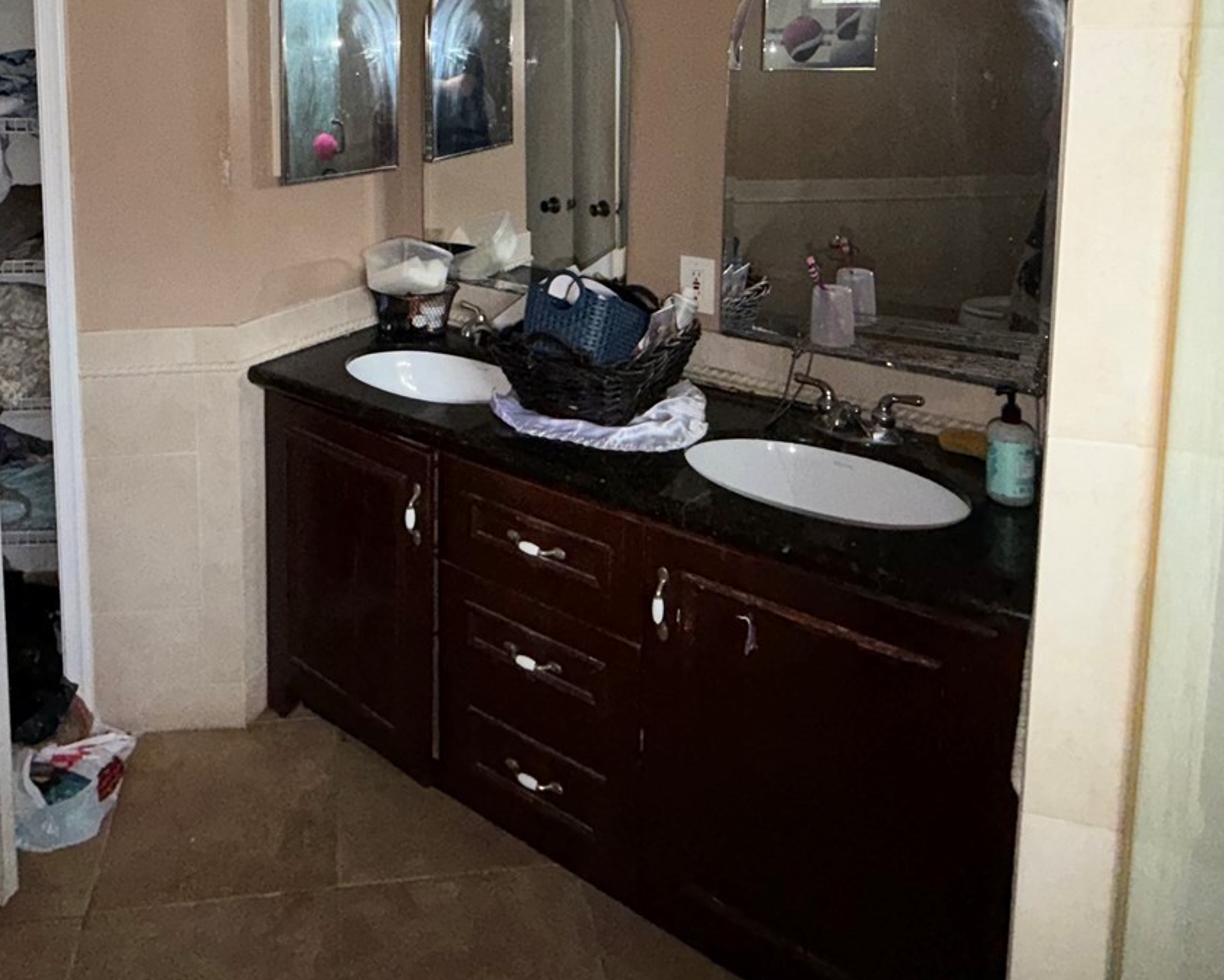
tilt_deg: -5.1
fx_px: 942
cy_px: 140
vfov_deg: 50.2
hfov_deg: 64.9
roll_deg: +0.4
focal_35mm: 26
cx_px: 450
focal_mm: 2.22
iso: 200
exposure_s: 1/60
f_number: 2.2
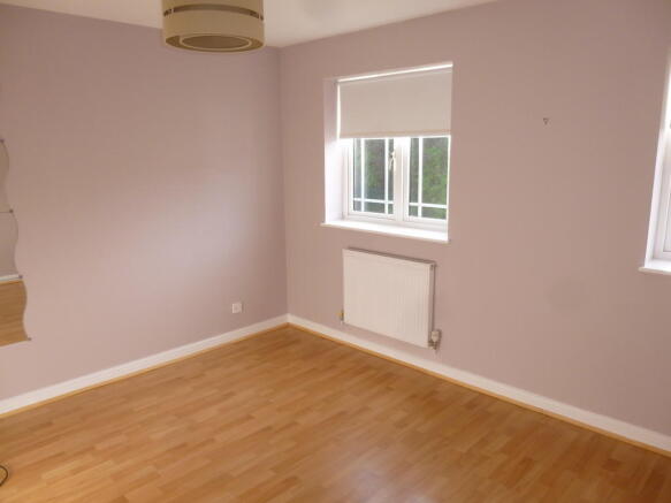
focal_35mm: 25
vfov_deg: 54.9
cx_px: 336
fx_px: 485
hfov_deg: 69.4
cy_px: 252
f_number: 3.1
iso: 100
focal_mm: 4.5
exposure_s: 1/80
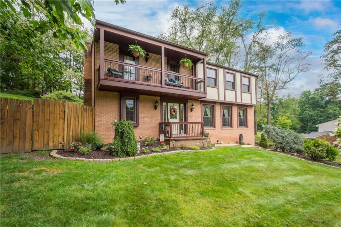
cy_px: 114
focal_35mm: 15
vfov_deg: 77.3
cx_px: 170
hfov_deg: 100.4
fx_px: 142
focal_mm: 10
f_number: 6.3
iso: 100
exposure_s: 1/125
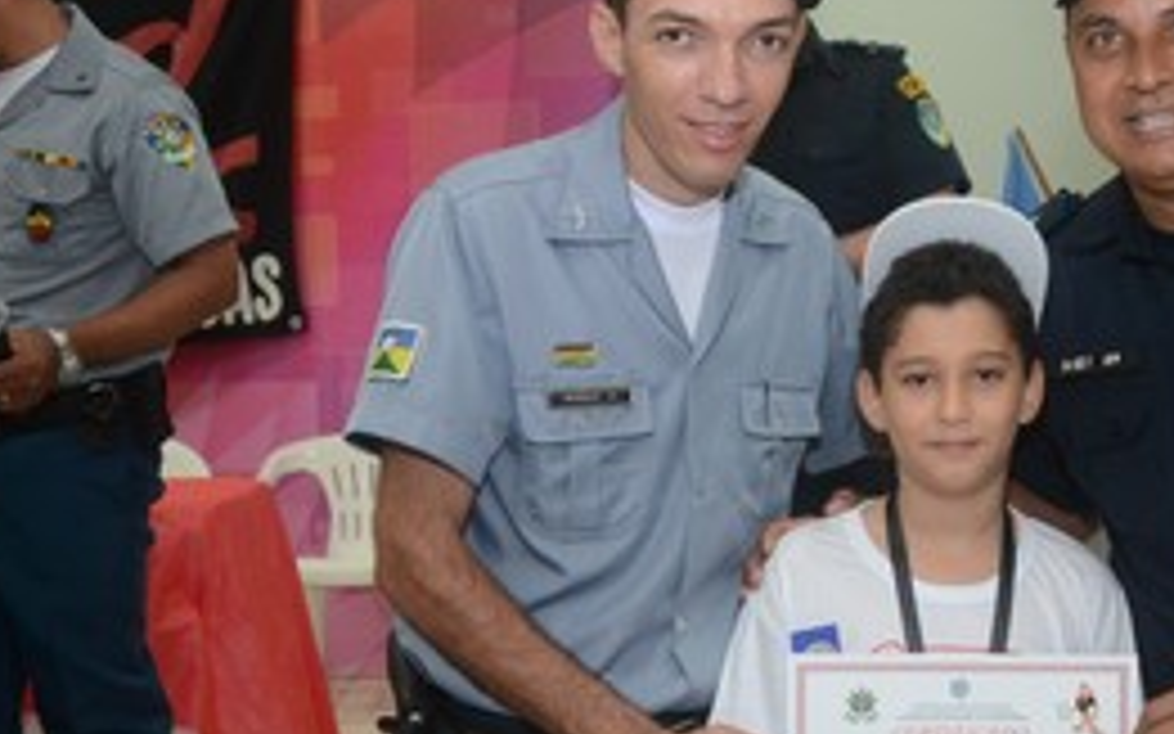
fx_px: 1855
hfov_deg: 34.0
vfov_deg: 22.4
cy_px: 356
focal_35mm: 58
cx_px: 945
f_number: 3.8
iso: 1600
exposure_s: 1/100
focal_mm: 22
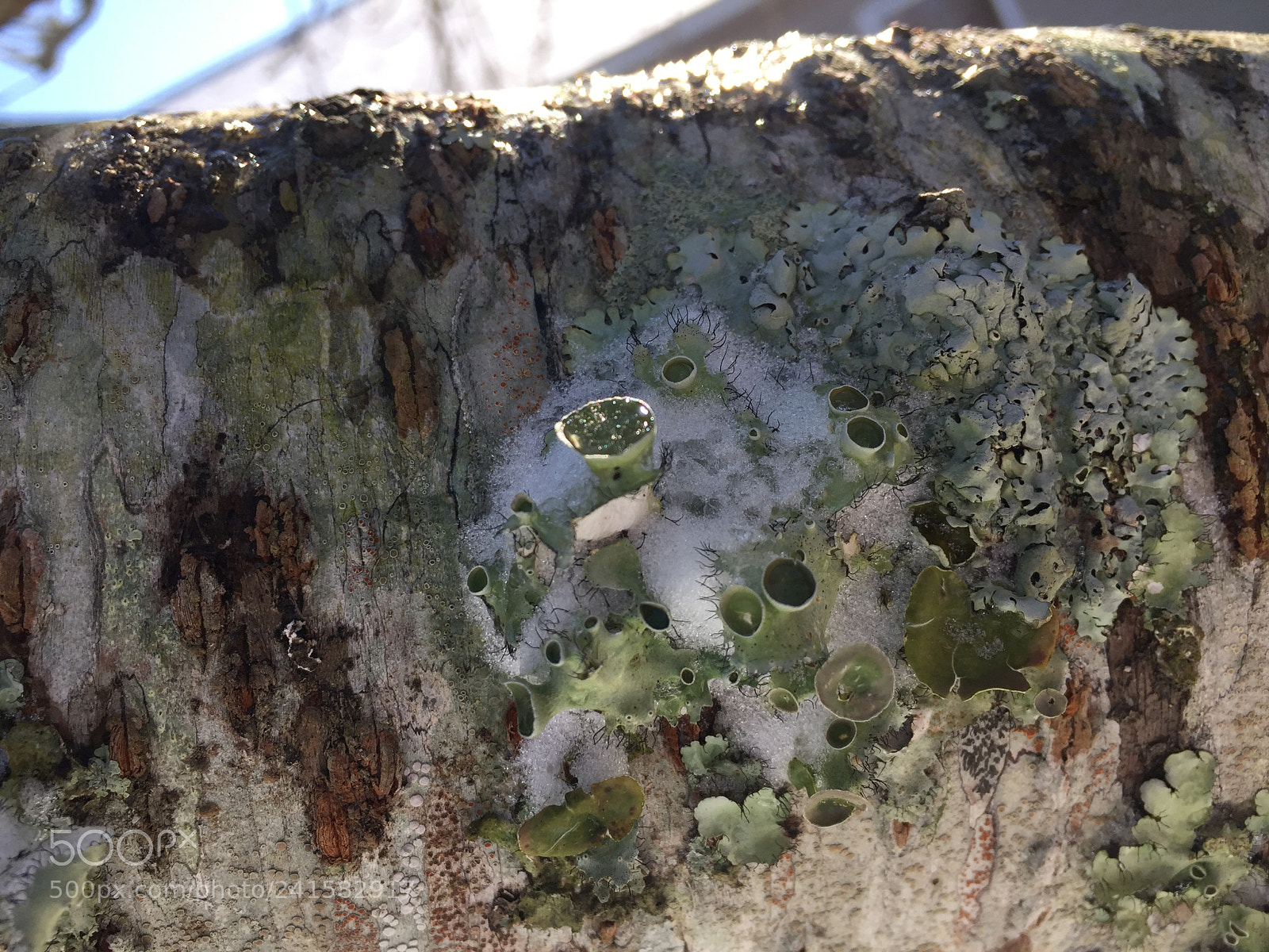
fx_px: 1063
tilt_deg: -7.4
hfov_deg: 61.7
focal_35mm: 29
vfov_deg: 48.2
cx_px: 634
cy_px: 476
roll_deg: +29.7
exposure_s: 1/694
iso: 32
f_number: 2.2
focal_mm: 4.15
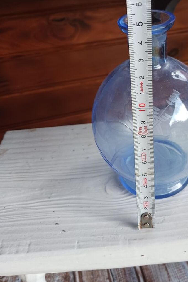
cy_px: 110
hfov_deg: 35.2
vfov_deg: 51.5
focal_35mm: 37
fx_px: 290
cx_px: 138
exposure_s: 1/50
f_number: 1.8
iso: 125
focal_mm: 4
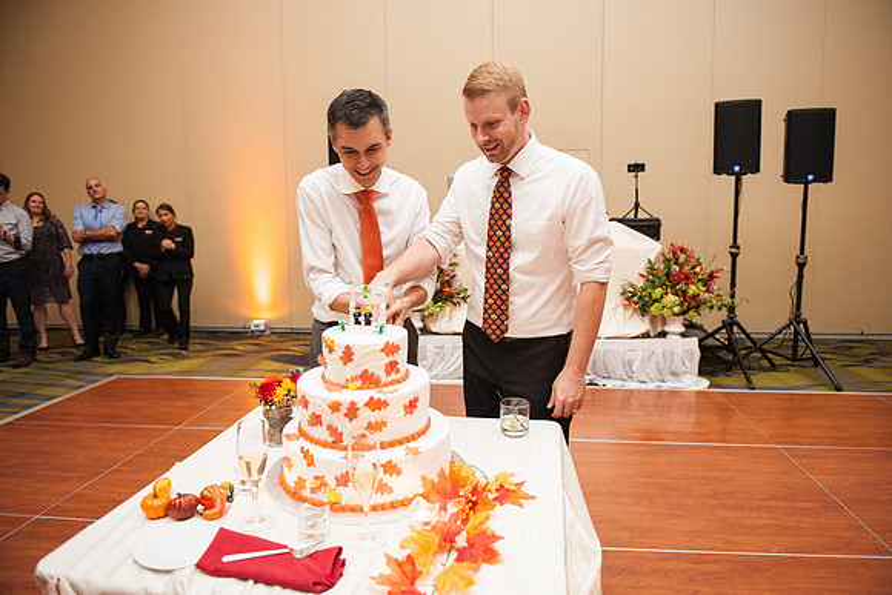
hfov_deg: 72.0
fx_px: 613
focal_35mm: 25
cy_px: 289
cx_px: 460
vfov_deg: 51.8
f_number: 2.8
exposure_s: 1/60
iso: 1000
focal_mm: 24
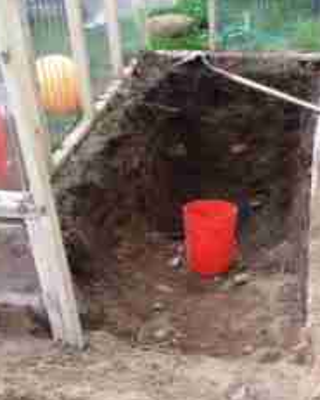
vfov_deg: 38.0
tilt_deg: -30.7
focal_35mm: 49
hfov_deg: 30.6
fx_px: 580
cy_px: 203
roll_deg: +1.4
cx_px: 211
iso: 40
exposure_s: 1/120
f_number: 2.2
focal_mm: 4.15
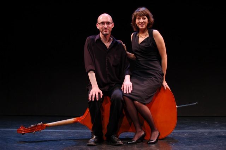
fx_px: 329
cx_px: 113
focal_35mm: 52
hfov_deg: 37.9
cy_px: 75
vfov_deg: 25.7
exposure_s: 1/40
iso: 400
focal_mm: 35
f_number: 4
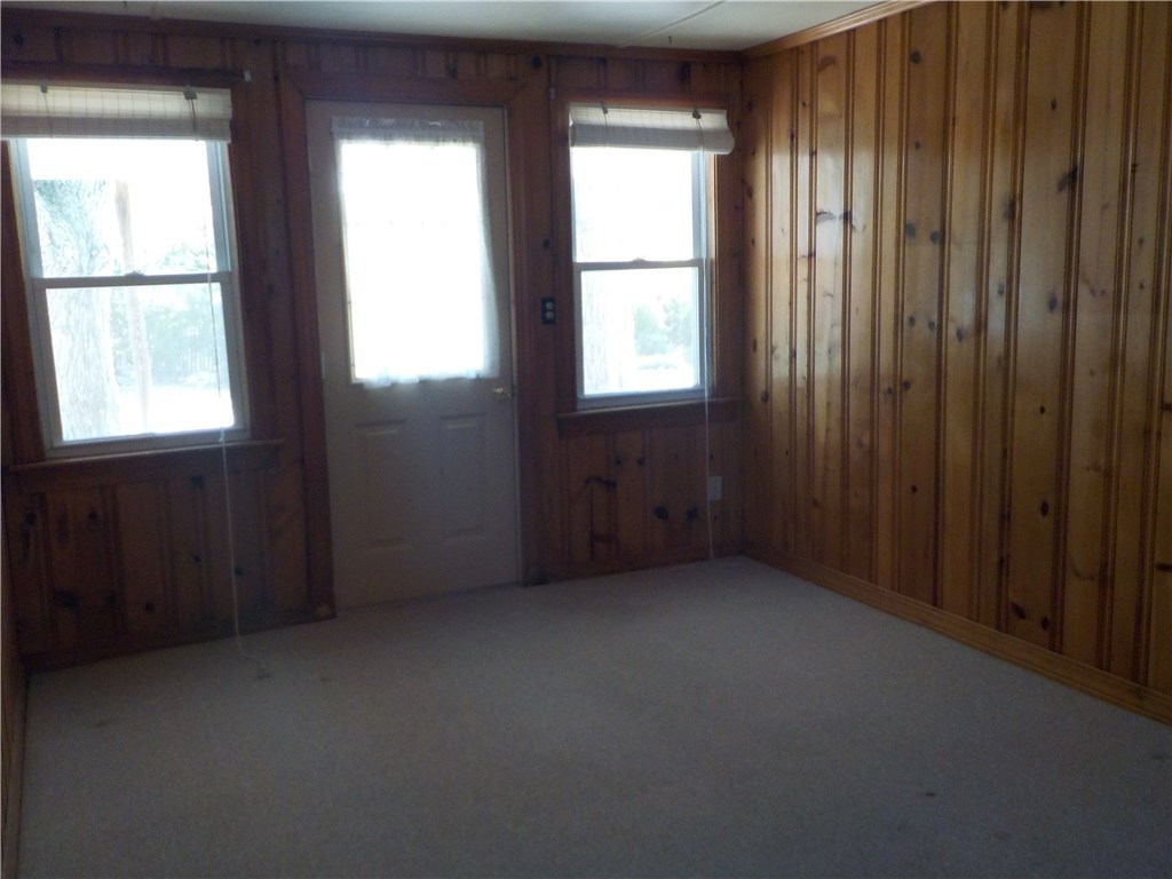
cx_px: 586
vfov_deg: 46.8
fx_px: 1016
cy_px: 440
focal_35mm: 30
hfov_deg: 60.0
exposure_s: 1/30
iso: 280
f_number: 3.3
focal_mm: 4.1
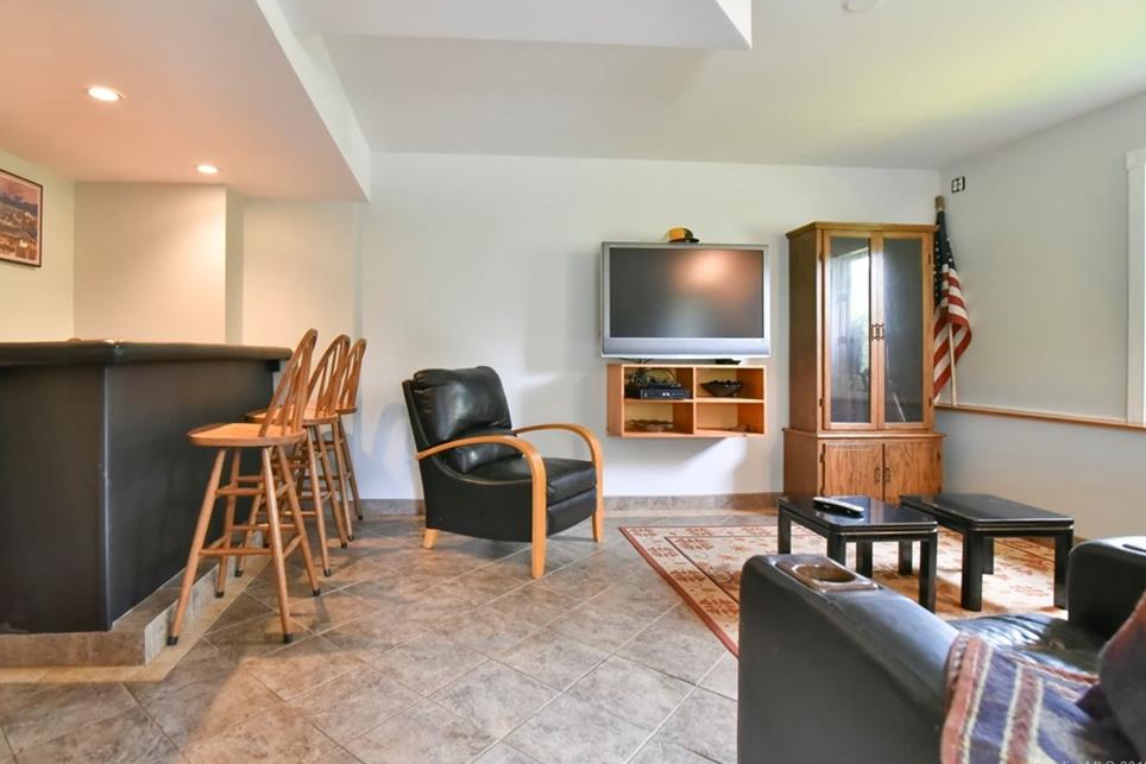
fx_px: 541
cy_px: 372
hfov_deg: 93.2
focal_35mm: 17
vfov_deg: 70.4
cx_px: 552
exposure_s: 1/125
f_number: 4.5
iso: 4000
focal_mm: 16
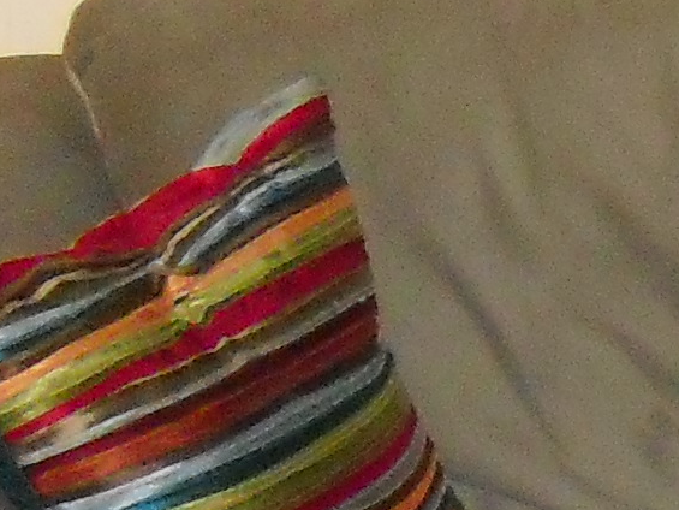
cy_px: 682
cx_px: 1978
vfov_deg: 5.8
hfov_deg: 7.0
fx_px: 5003
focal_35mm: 255
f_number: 3.1
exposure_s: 1/60
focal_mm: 6.3
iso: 400
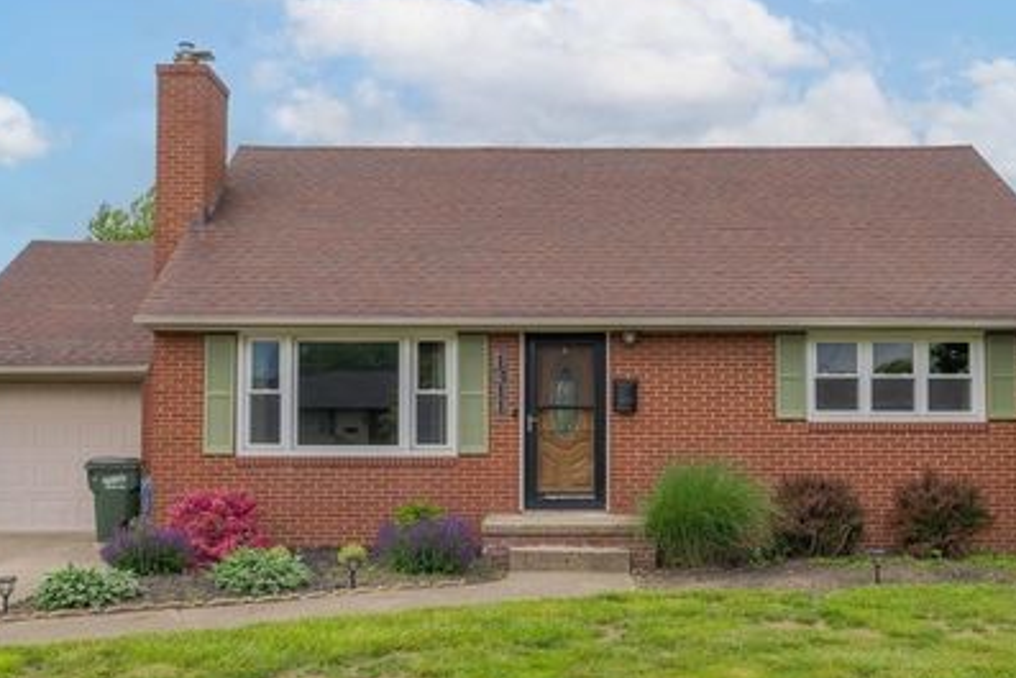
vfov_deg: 34.1
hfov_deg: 49.5
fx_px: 1101
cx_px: 527
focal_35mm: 39
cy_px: 400
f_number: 5.6
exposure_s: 1/20000
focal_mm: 31
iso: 1000
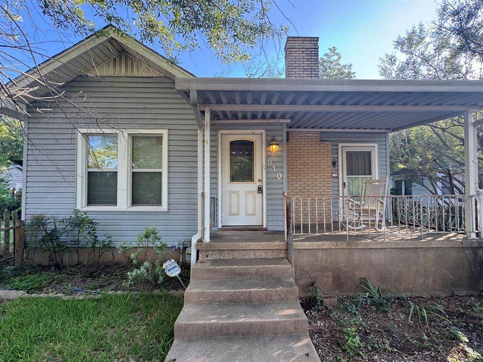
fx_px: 209
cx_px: 251
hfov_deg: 98.1
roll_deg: -0.4
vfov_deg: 81.6
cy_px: 193
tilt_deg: +2.2
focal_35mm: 15
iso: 50
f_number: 2.2
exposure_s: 1/99
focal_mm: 2.22
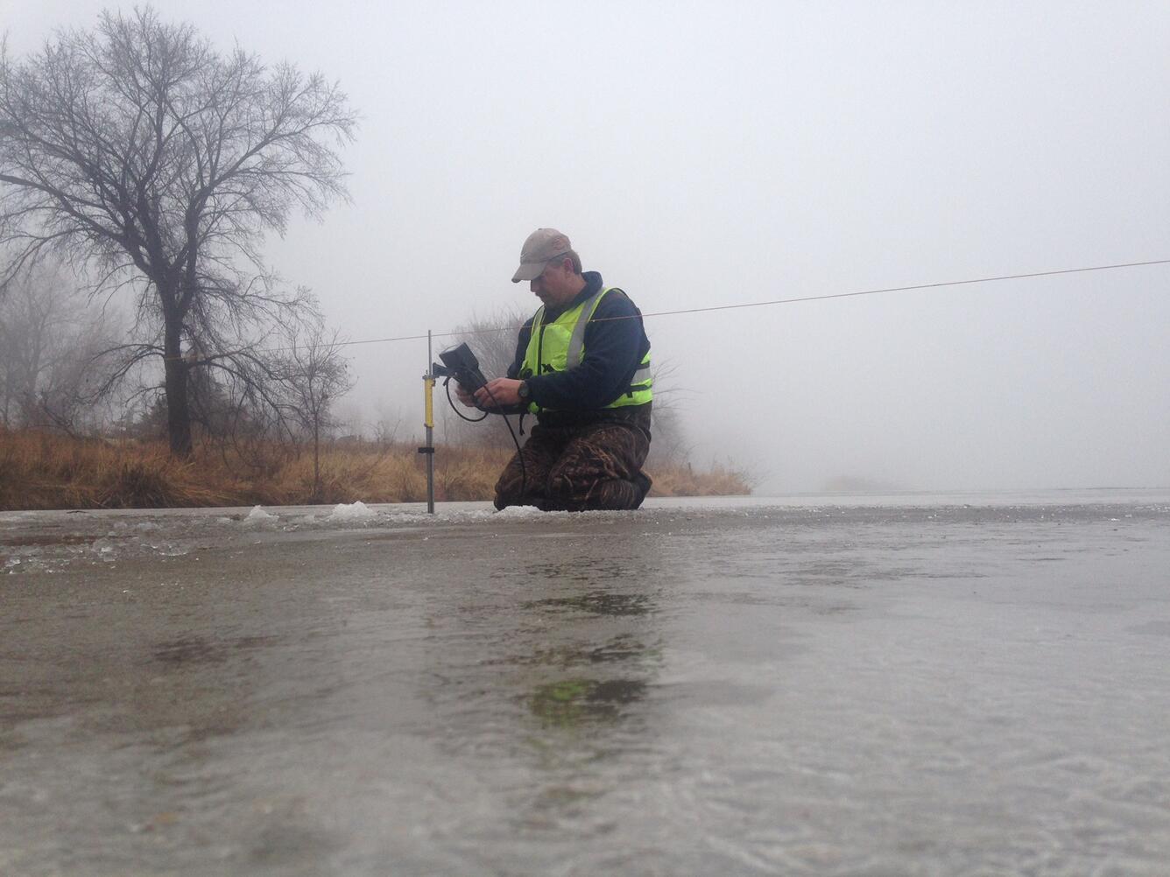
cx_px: 585
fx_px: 1115
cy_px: 438
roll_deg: +0.6
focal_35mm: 33
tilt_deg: +2.4
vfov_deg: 42.9
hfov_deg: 55.4
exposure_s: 1/120
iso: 64
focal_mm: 4.12
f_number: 2.4
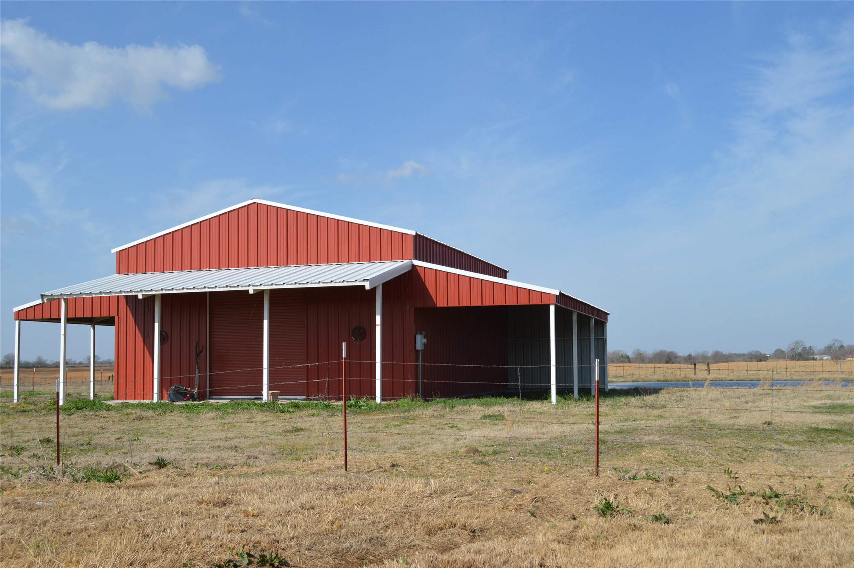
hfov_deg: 49.6
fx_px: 924
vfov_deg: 34.1
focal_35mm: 39
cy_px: 284
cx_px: 427
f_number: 8
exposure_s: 1/250
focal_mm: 26
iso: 100
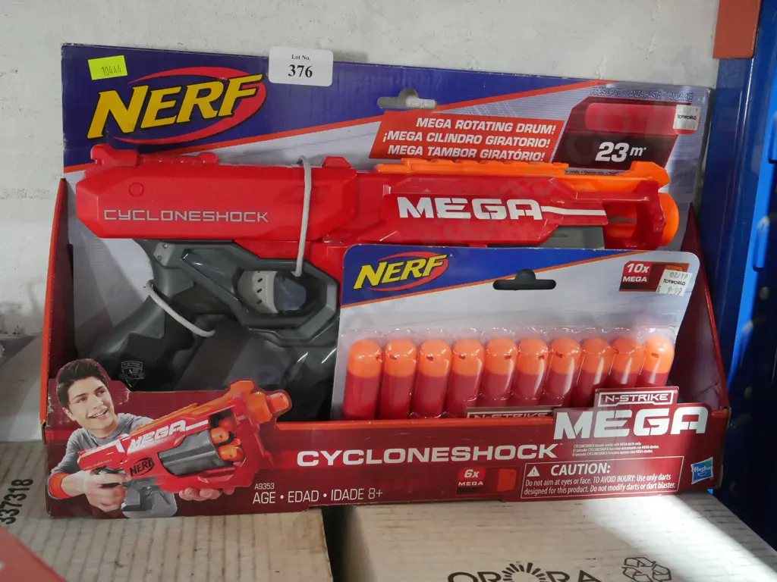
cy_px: 291
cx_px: 388
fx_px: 898
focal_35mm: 40
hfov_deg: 46.8
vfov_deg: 36.0
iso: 3200
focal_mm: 20
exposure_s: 1/60
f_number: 5
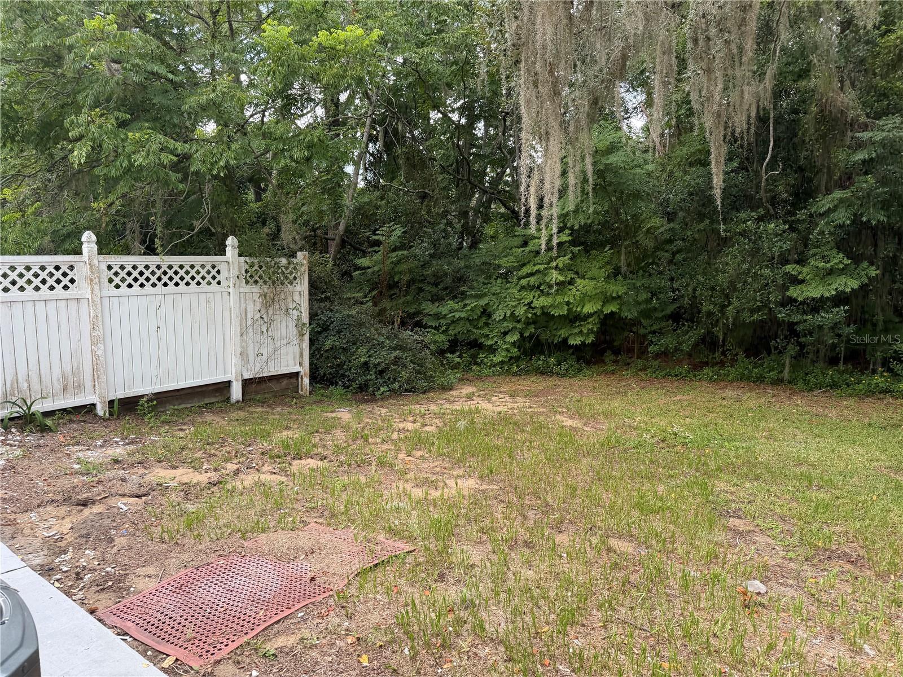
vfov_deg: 56.8
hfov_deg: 71.6
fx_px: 626
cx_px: 452
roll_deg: +3.1
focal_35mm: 24
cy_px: 338
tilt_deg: -9.1
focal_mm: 6.76
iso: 100
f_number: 1.78
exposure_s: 1/683
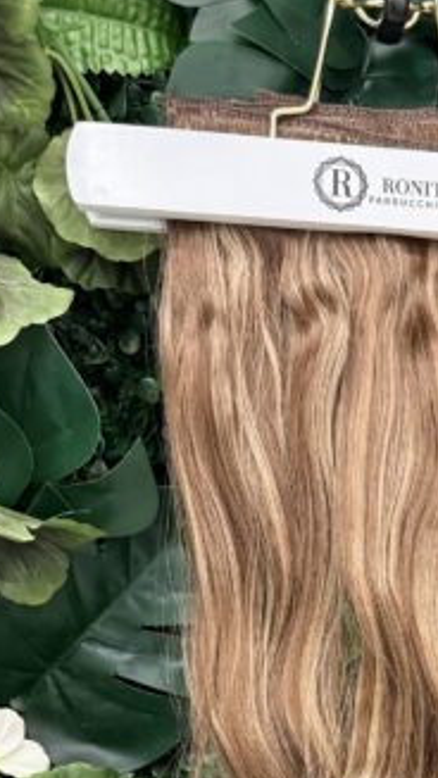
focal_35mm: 64
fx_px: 1321
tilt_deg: -15.7
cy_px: 847
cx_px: 509
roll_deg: +1.4
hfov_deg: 18.0
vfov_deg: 29.7
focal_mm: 6.76
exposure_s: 1/50
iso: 320
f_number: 1.78
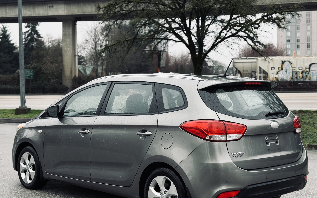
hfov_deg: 39.6
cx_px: 159
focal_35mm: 51
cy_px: 119
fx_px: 441
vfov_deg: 25.3
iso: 100
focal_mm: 6.76
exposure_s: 1/503
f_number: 1.78
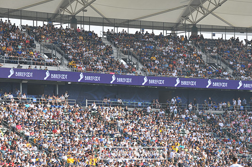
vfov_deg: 8.4
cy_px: 82
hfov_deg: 12.6
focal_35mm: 163
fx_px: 1140
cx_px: 133
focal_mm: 150
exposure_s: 1/320
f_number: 9
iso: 250
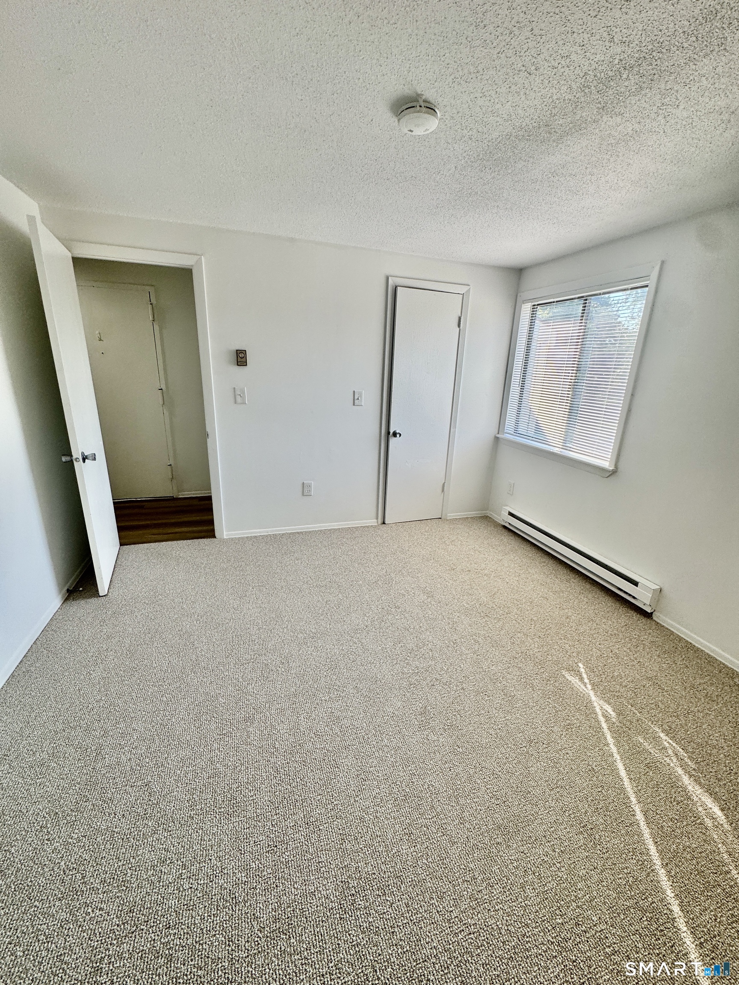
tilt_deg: -18.2
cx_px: 370
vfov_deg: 102.1
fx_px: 399
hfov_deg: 85.7
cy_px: 492
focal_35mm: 14
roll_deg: -1.7
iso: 40
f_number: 2.2
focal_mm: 2.22
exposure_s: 1/120
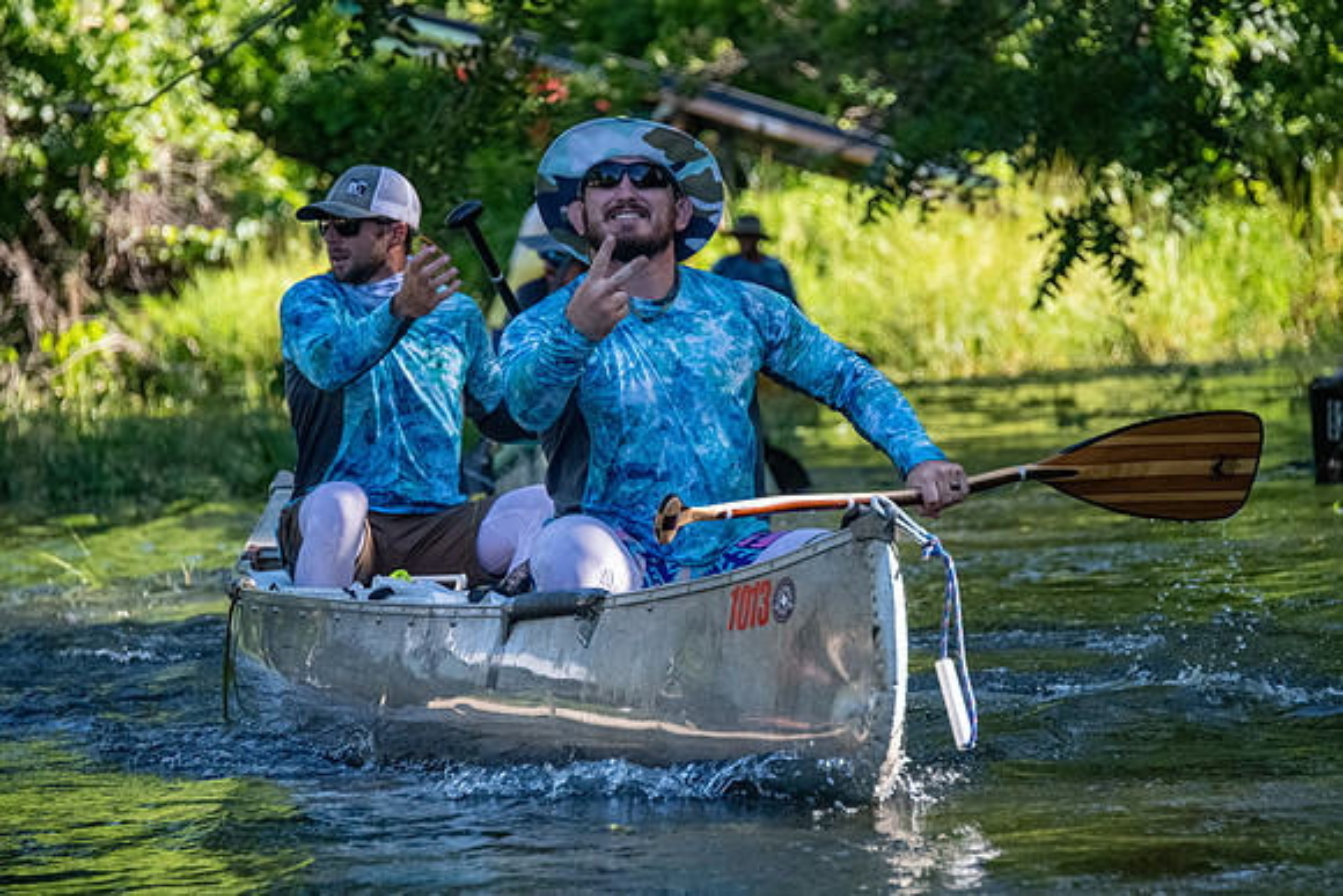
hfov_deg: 9.2
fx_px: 8303
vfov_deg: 6.2
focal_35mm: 223
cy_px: 493
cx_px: 703
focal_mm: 190
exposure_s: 1/3200
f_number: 5.6
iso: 4500
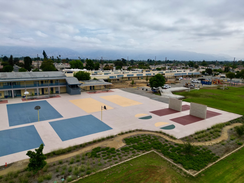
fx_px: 169
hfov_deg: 71.6
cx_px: 122
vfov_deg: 56.8
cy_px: 92
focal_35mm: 24
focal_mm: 6.72
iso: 120
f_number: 1.7
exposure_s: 1/2500
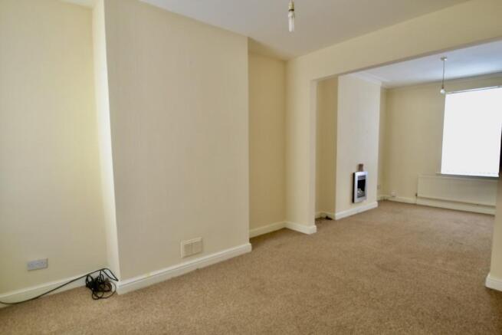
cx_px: 251
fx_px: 251
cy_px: 168
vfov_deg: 67.4
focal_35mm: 18
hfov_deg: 90.0
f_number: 3.8
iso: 100
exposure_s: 1/3
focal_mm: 12
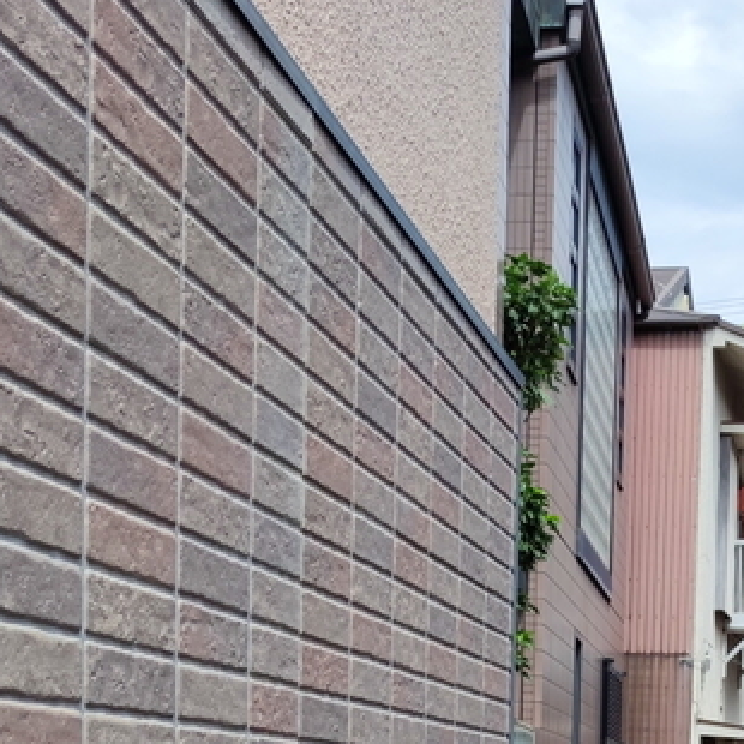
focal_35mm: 82
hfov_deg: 20.9
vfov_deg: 19.7
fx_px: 1994
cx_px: 578
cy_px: 926
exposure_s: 1/2429
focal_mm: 6.72
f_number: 1.69
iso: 50
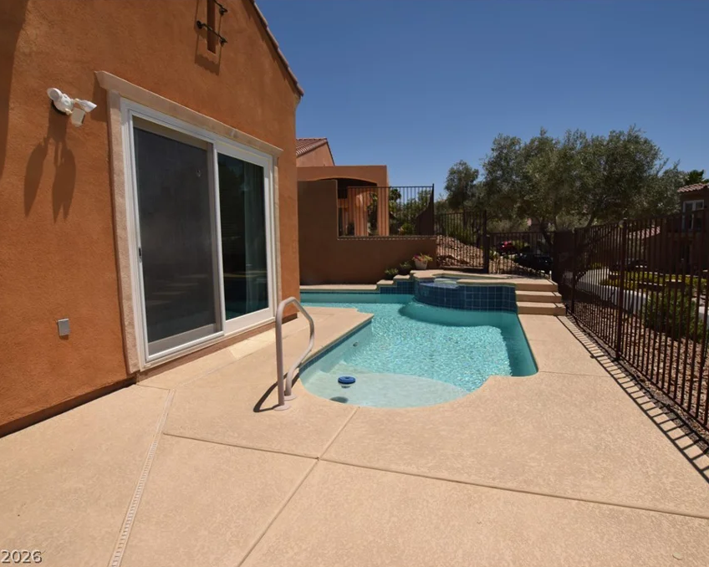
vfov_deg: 77.0
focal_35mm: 17
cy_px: 283
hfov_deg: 89.4
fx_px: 357
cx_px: 386
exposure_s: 1/200
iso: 100
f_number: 13
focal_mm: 10
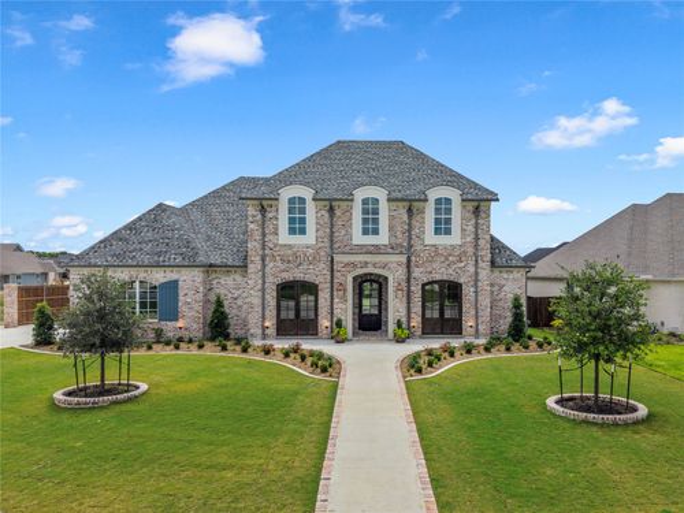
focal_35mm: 24
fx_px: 474
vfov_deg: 56.8
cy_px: 256
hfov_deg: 71.6
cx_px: 342
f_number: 1.8
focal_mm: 8.67
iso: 230
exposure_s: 1/8000
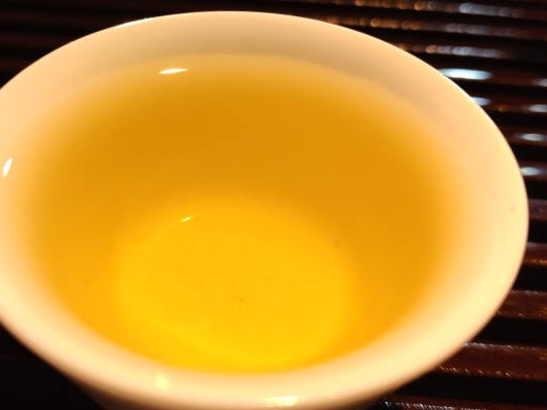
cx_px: 232
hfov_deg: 47.7
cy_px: 153
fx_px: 616
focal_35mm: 39
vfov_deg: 36.6
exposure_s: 1/200
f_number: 1.88
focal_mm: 4.84
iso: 1598
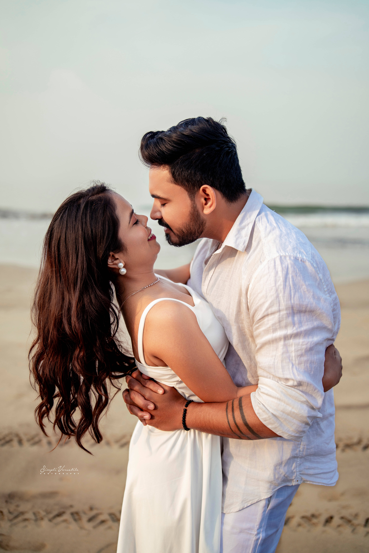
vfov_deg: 54.4
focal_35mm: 35
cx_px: 184
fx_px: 538
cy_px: 276
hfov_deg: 37.9
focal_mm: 35
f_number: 2
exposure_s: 1/1600
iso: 250
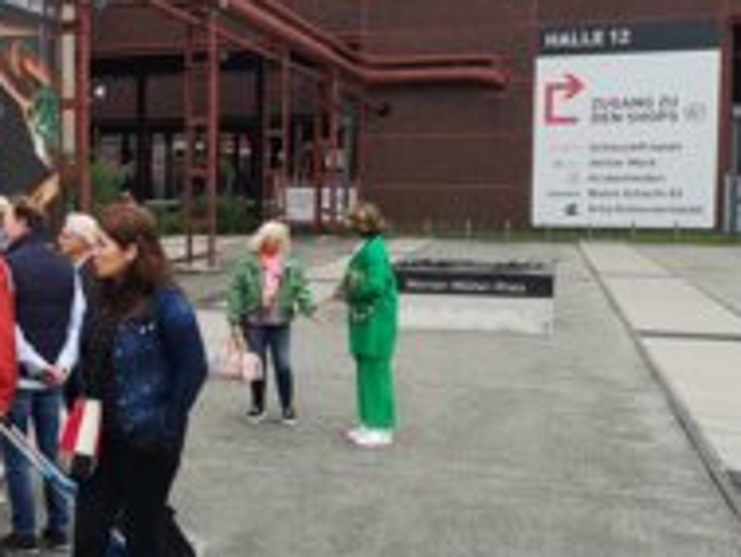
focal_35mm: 57
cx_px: -24
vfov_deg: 25.7
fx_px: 1221
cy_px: 251
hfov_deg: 31.0
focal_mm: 5.58
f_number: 1.8
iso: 160
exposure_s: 1/900
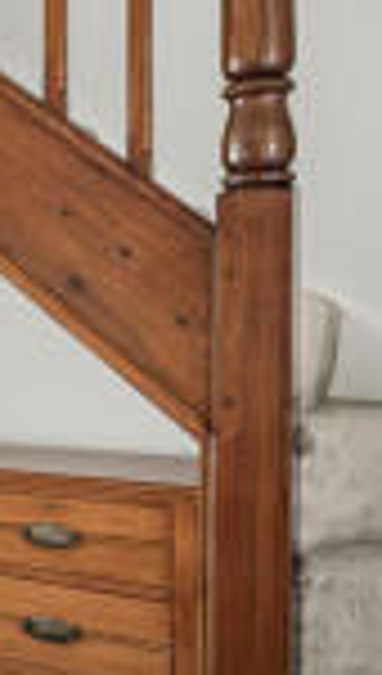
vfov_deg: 39.1
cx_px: -625
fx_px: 949
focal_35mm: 53
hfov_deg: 13.3
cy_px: 353
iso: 400
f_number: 9
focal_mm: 16
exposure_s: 1/1.67
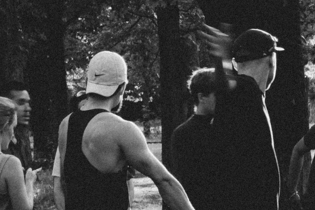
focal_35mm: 253
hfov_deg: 8.1
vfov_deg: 5.4
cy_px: 206
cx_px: 265
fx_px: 2214
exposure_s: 1/25
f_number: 18
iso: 2000
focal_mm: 70
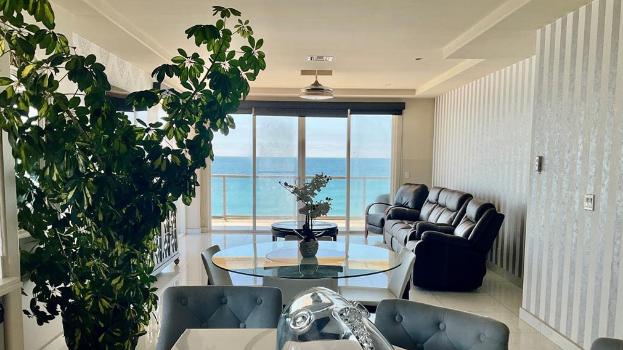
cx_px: 311
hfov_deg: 61.0
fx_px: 529
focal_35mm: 32
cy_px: 212
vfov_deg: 36.5
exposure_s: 1/316
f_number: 1.8
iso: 25
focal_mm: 3
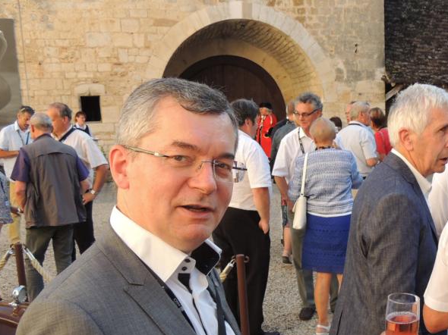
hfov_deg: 36.2
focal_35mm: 52
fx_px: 673
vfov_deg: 27.7
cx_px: 322
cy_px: 241
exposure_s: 1/160
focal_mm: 5.3
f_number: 3.1
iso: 100
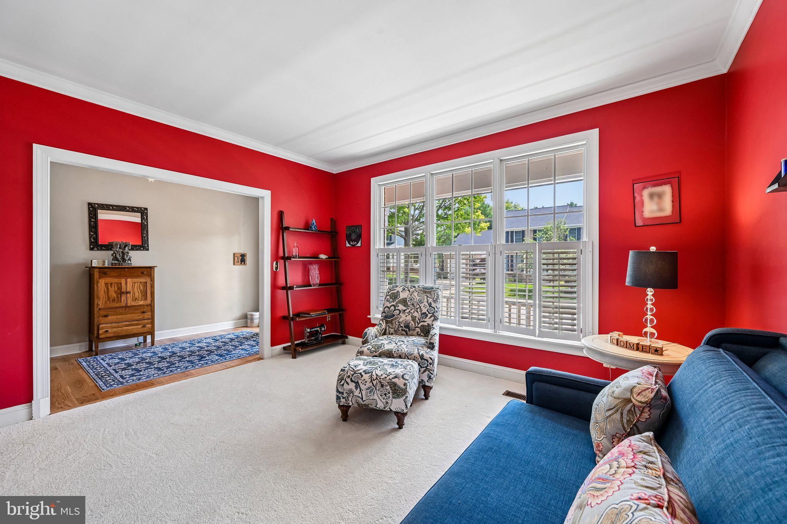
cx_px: 394
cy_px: 262
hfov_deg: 104.3
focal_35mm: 14
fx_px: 306
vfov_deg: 81.2
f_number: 8
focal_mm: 14
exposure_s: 1/25
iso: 100
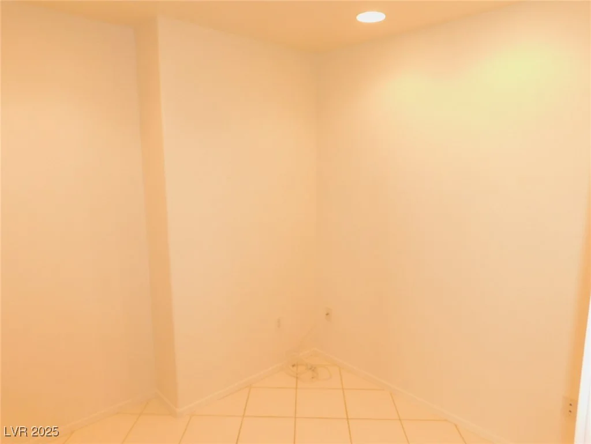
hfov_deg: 73.9
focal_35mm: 23
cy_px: 222
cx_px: 296
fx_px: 393
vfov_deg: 58.9
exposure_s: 1/30
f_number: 3
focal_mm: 4
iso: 180
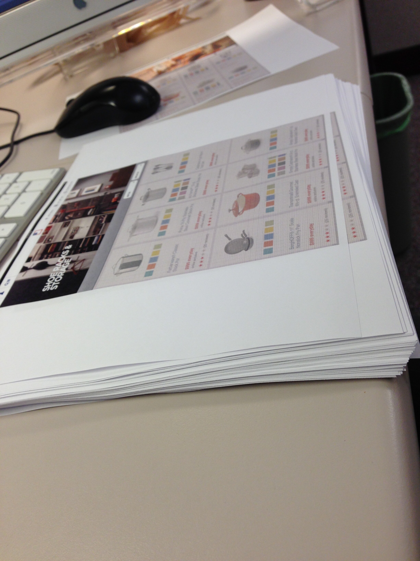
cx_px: 210
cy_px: 280
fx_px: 534
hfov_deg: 42.9
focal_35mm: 33
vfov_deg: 55.4
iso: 50
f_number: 2.4
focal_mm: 4.13
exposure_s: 1/30
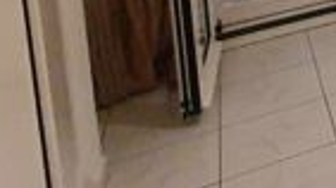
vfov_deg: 13.8
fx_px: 632
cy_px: -212
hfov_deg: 18.0
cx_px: 699
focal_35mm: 71
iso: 500
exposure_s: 1/33
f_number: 2.2
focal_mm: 1.8
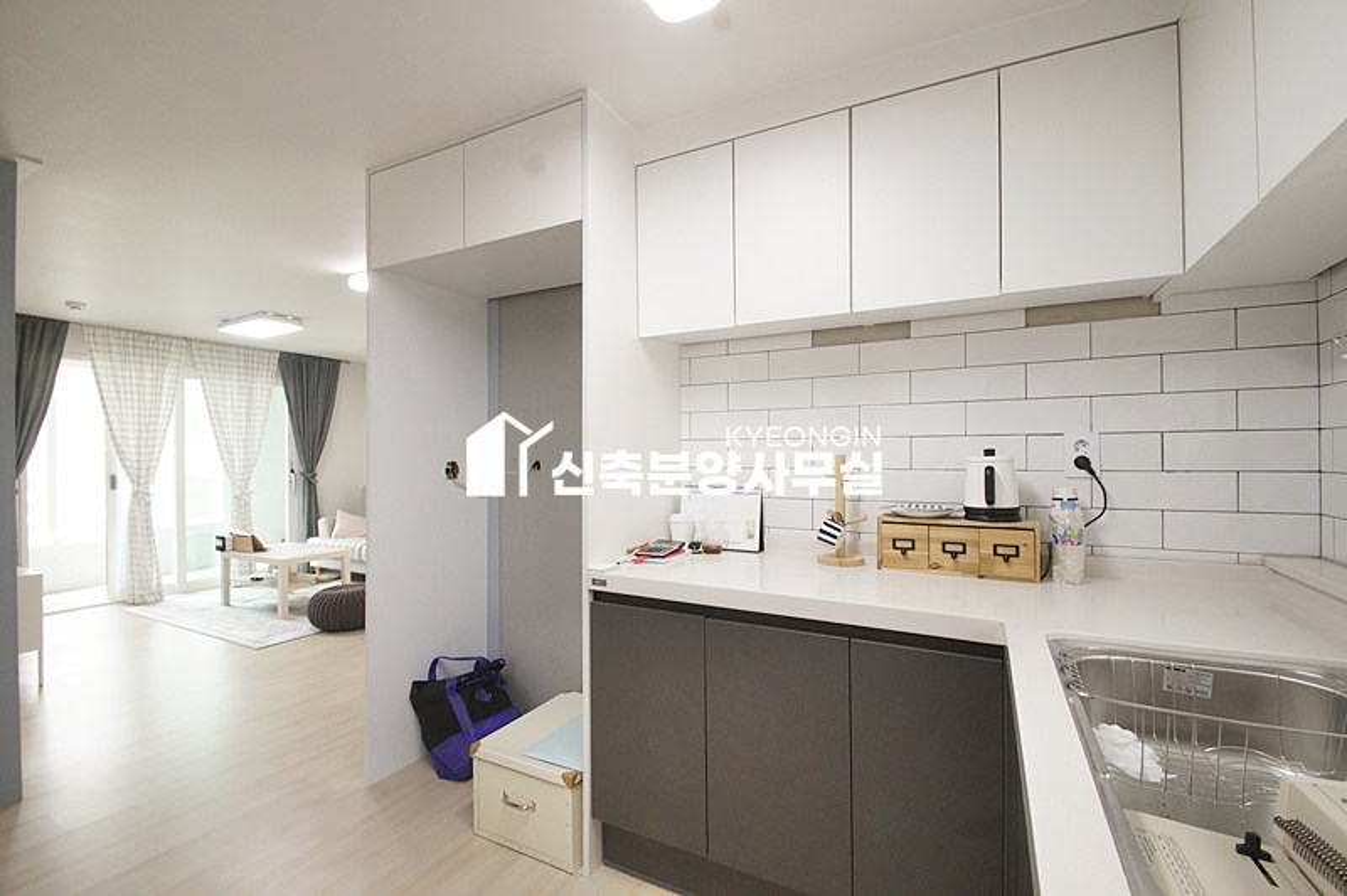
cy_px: 448
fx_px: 561
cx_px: 674
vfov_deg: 77.2
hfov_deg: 100.4
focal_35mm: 15
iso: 800
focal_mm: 10
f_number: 9
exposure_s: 1/25
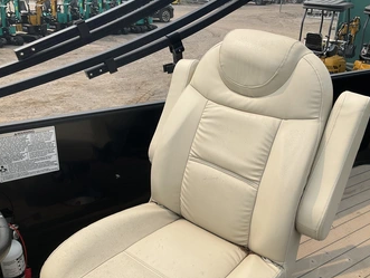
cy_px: 132
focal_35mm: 35
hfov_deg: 52.4
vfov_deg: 40.8
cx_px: 208
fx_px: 375
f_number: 1.8
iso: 25
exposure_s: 1/2141
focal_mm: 3
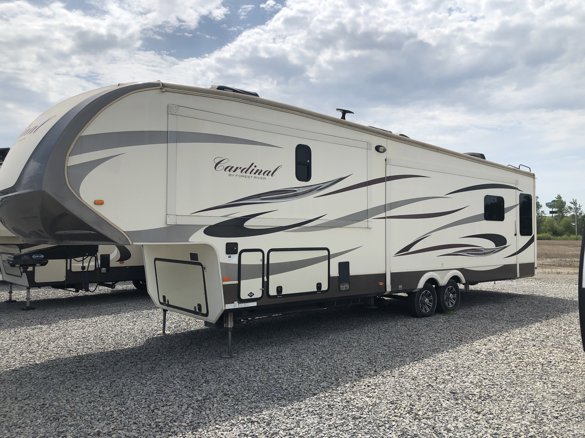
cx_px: 292
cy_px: 219
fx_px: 473
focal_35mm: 28
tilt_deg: +0.8
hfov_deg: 63.4
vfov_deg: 49.7
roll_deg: +0.4
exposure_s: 1/3690
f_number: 1.8
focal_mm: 3.99
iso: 20
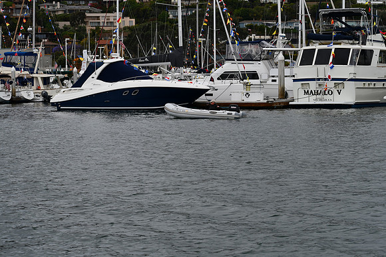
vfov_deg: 13.0
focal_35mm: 105
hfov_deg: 19.5
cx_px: 193
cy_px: 128
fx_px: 1126
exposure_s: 1/500
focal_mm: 70
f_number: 8
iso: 100
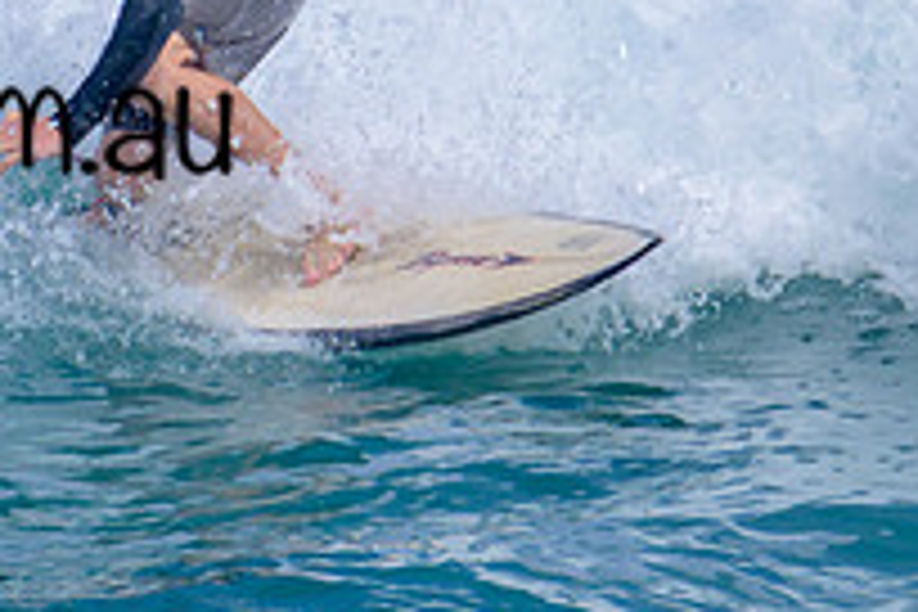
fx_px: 78814
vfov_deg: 0.4
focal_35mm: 3091
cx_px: 227
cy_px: -113
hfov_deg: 0.7
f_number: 11
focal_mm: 800
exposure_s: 1/2000
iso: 640
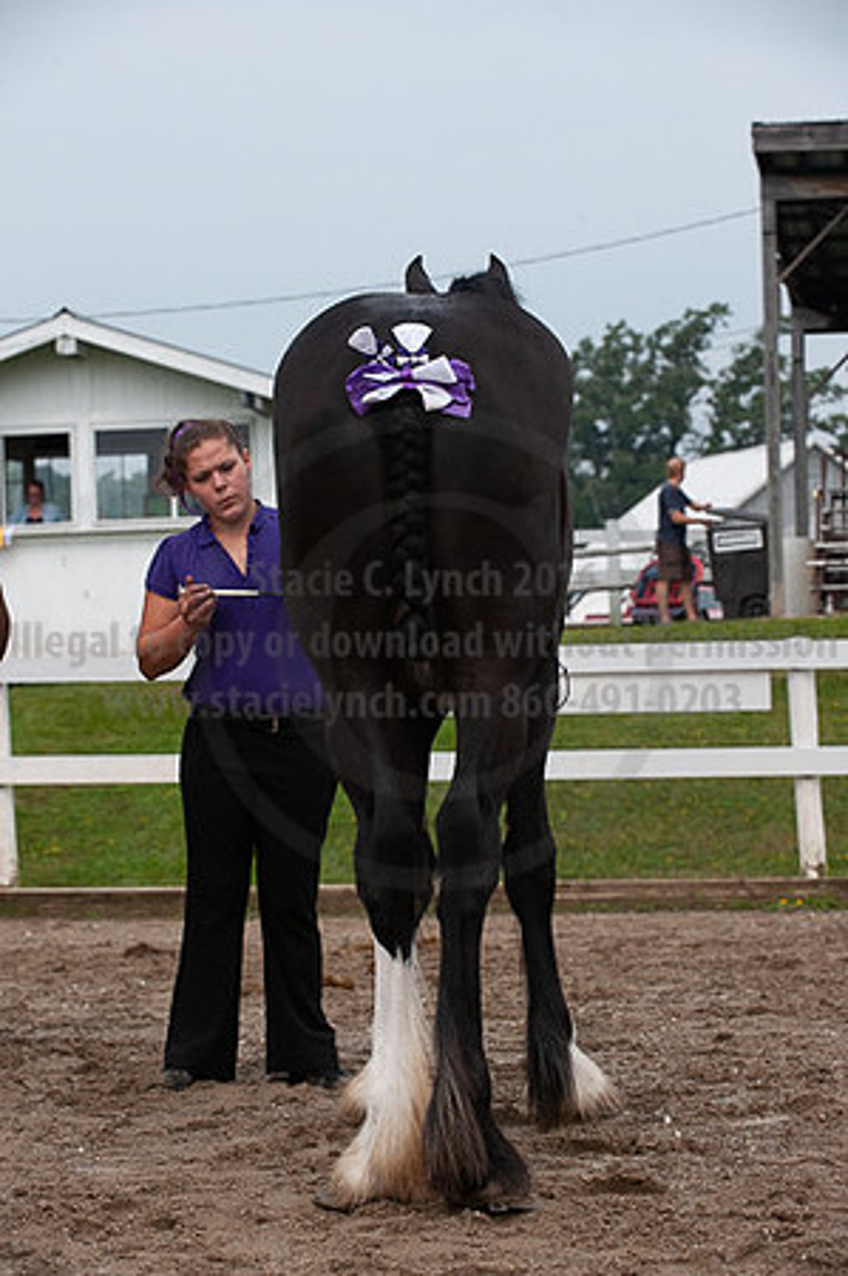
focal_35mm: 105
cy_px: 638
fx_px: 3718
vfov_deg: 19.5
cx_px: 424
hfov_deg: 13.0
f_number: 5.6
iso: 640
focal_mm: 105
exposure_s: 1/1250
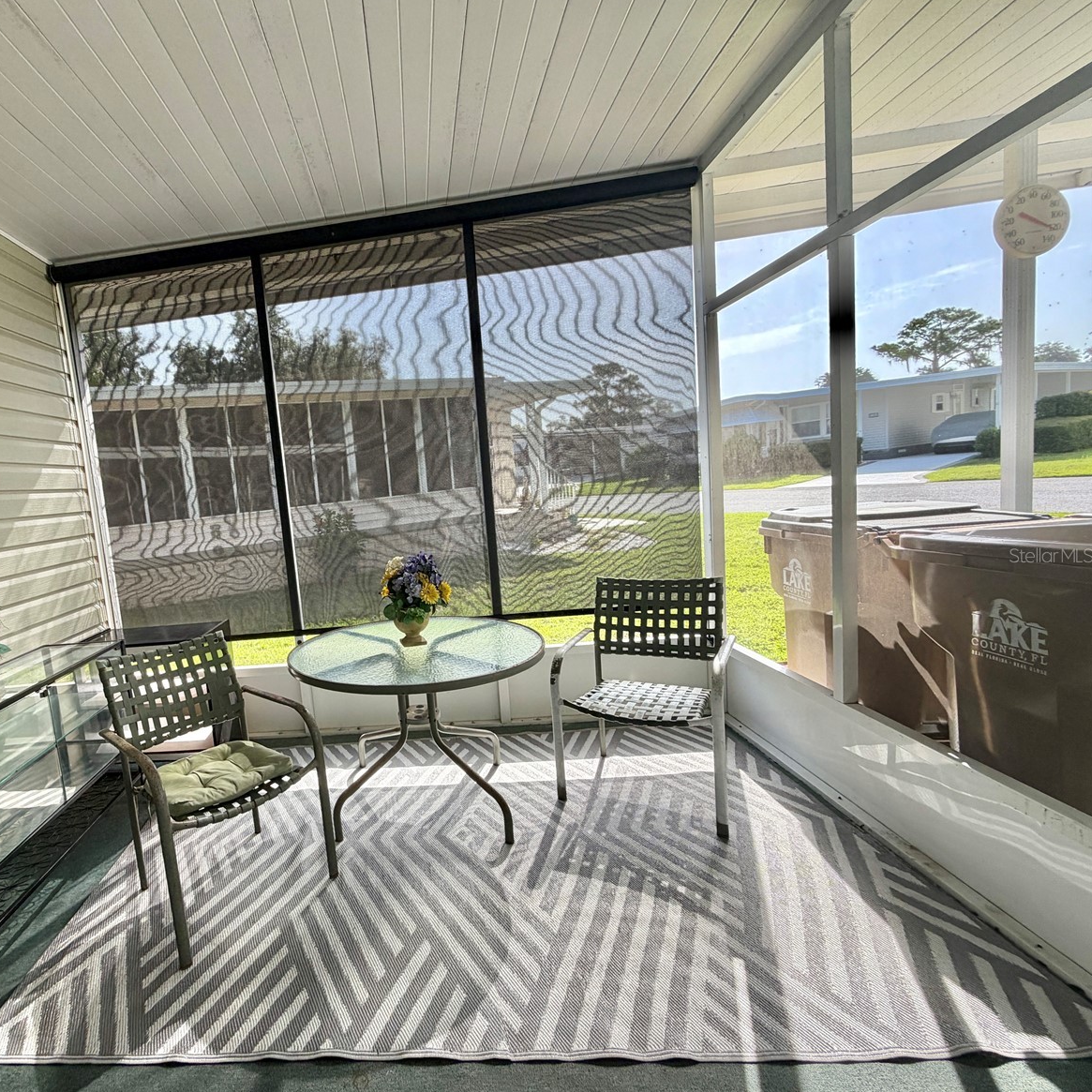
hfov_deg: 80.6
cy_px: 555
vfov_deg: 84.0
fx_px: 607
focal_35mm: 17
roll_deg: +6.2
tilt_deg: -6.6
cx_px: 348
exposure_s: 1/207
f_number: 2.2
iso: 64
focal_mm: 2.22
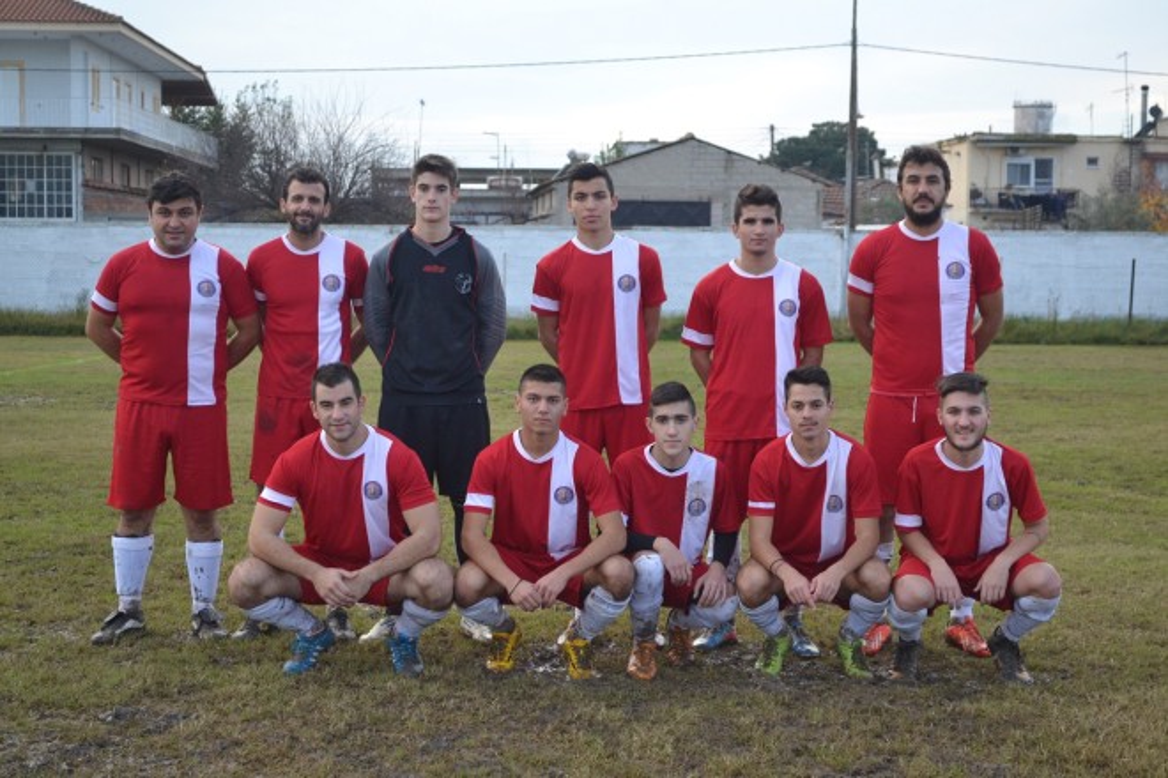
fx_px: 2141
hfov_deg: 30.5
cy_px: 389
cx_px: 584
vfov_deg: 20.6
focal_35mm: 66
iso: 640
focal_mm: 44
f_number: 5.3
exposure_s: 1/500
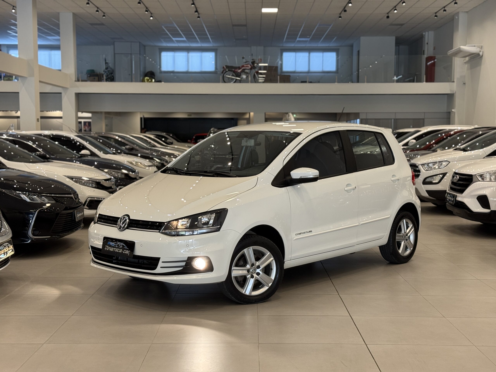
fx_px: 688
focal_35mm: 48
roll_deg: -0.6
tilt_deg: -4.3
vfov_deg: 30.3
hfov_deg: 39.7
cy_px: 186
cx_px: 248
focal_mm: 6.76
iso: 80
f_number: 1.78
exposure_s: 1/60
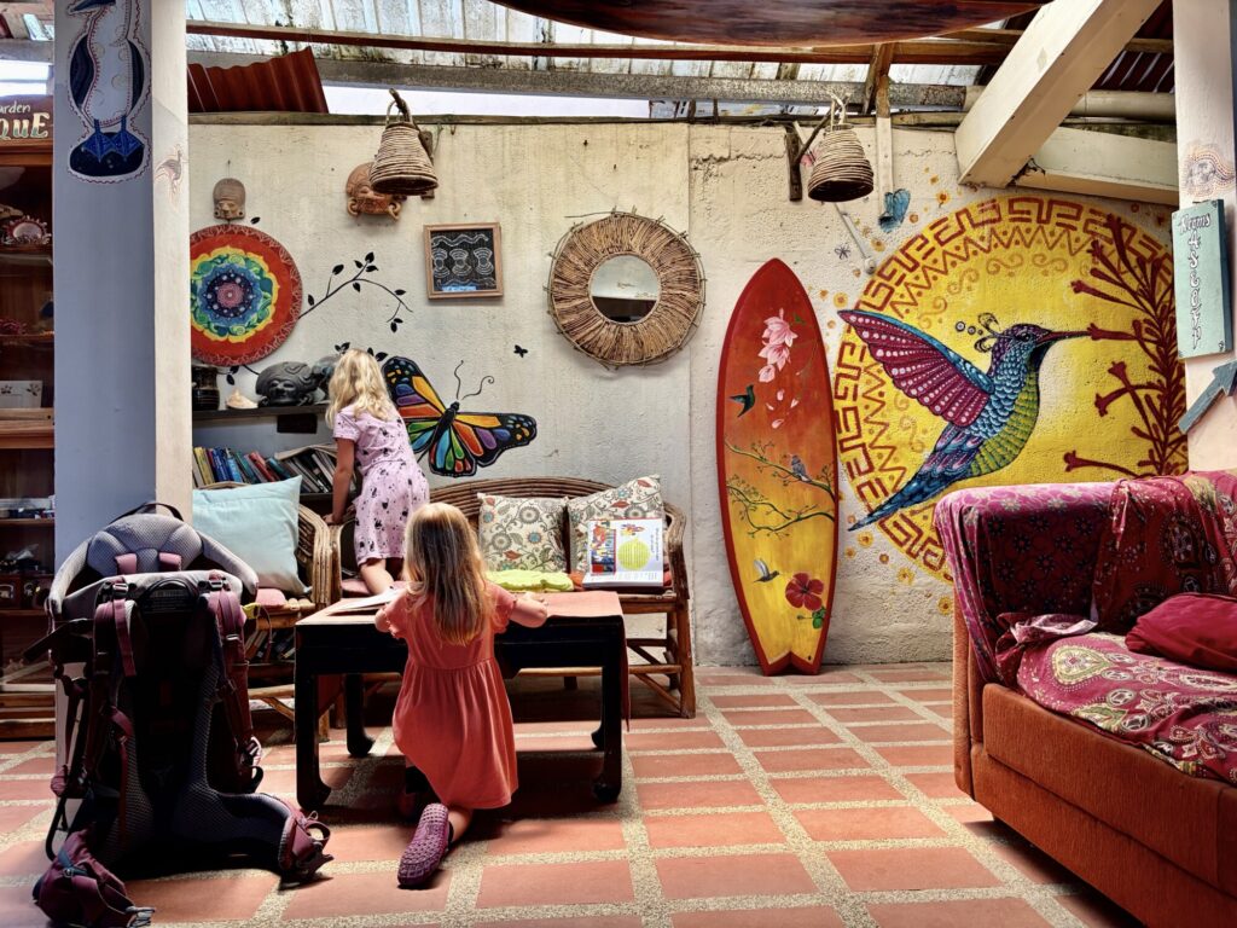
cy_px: 464
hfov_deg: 67.3
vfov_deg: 53.1
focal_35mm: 26
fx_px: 929
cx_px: 618
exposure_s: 1/121
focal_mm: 5.96
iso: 80
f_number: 1.6
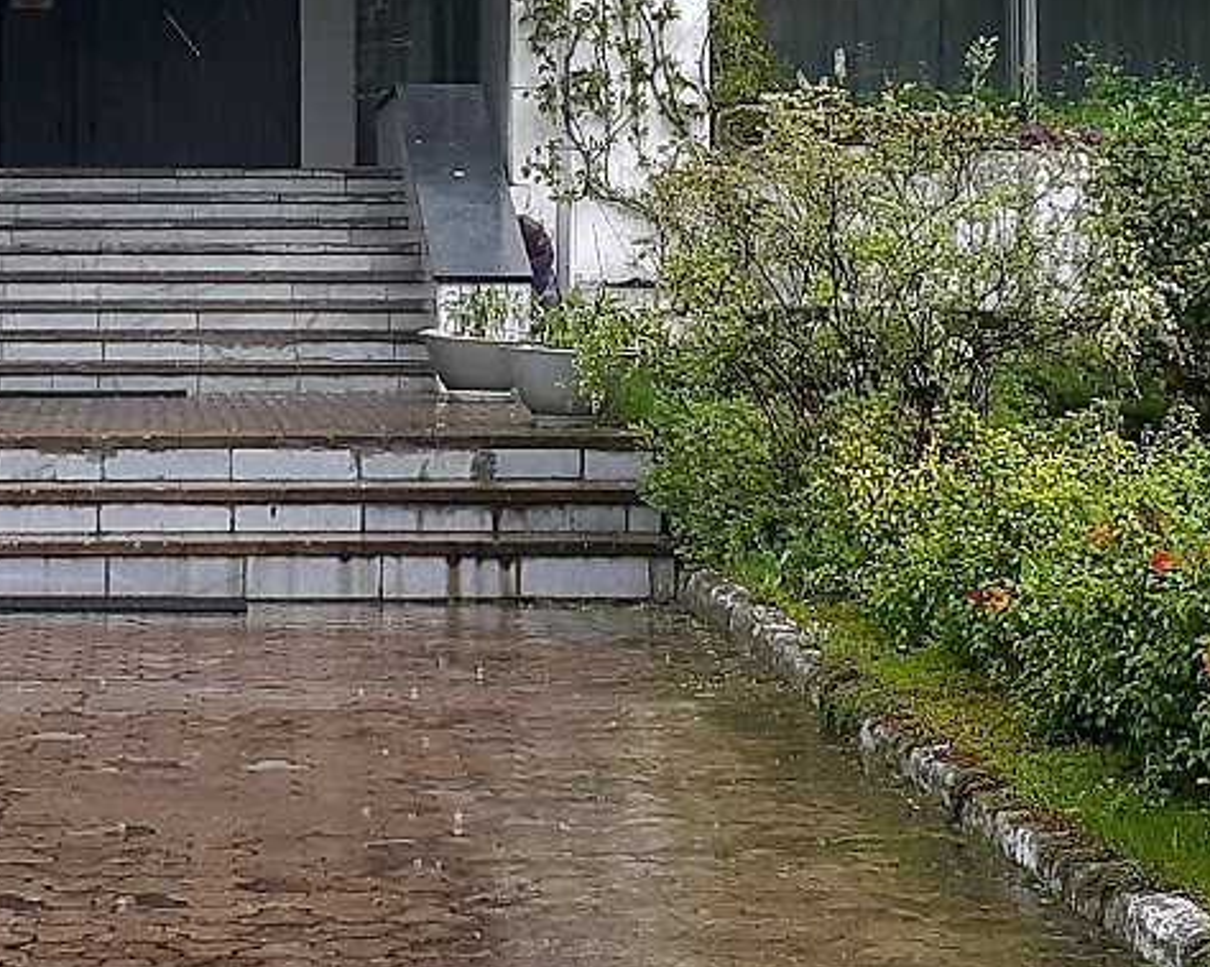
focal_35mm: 107
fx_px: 3831
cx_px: 388
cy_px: -66
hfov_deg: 17.9
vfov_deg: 14.1
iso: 40
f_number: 1.7
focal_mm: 3.93
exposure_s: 1/129
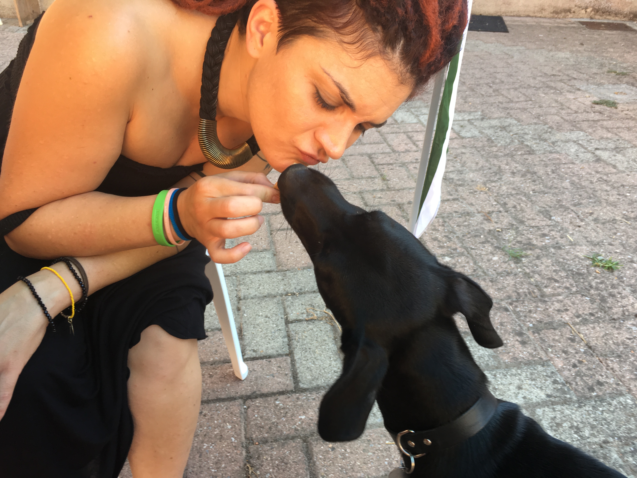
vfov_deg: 48.2
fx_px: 534
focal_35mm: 29
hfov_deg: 61.7
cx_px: 318
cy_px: 239
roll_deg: -2.1
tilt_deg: -29.0
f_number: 2.2
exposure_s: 1/50
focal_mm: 4.15
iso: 32
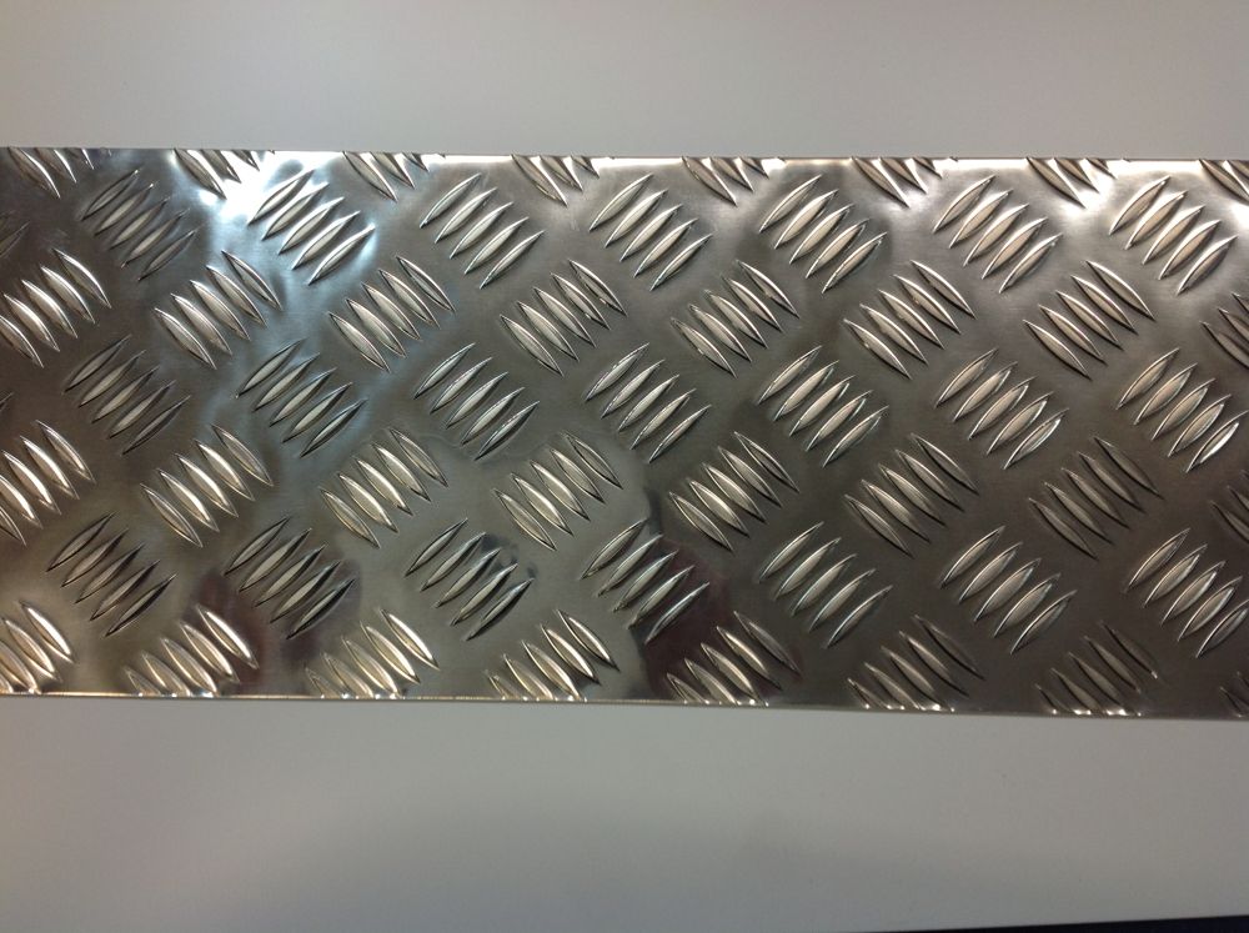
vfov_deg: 40.6
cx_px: 624
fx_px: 1261
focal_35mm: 35
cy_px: 466
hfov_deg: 52.7
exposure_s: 1/50
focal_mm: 4.28
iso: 80
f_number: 2.4
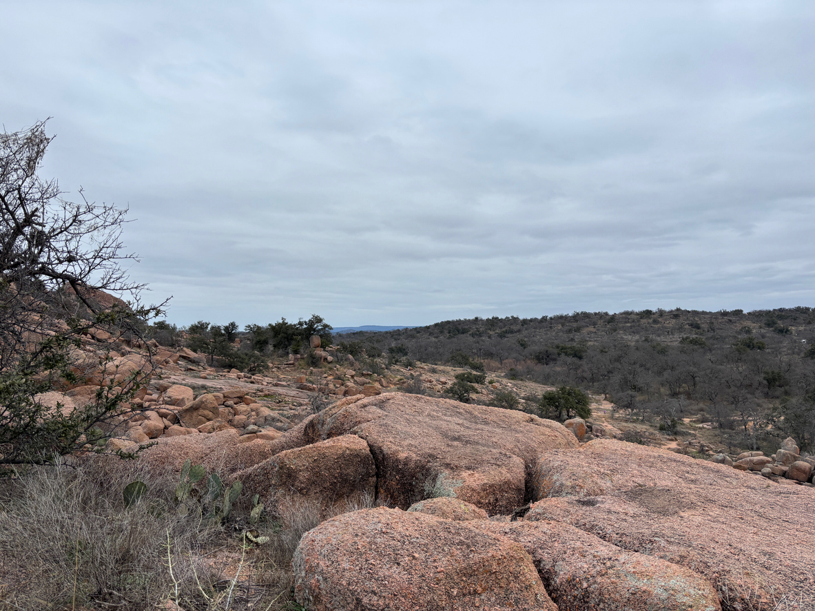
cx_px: 408
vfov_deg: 53.1
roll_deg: -0.2
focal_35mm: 26
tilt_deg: +1.5
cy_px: 306
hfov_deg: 67.3
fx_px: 612
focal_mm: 5.96
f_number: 1.6
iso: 50
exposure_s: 1/3021
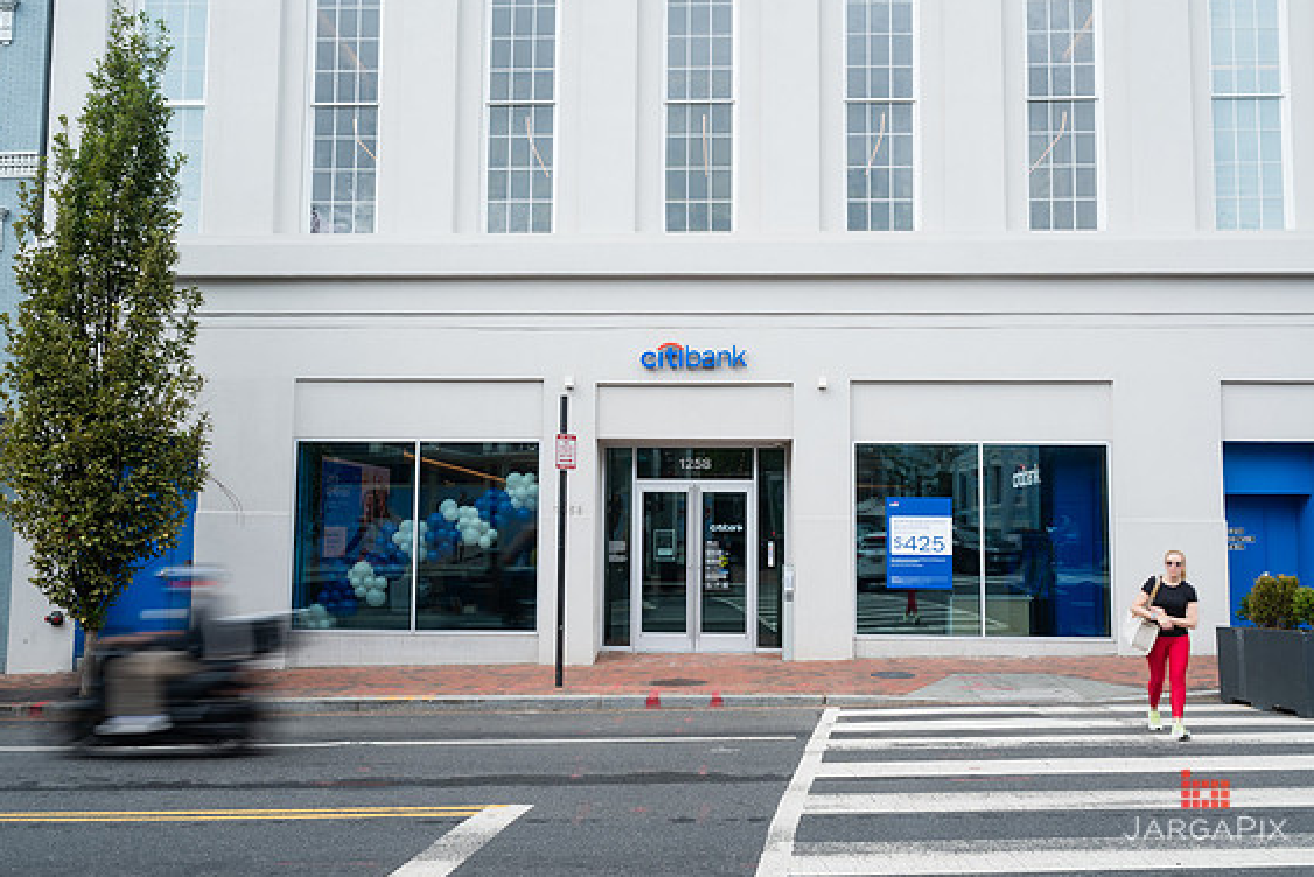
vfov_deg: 42.4
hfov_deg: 60.3
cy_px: 441
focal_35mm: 31
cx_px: 670
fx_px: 1132
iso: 100
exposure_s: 1/20
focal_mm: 30
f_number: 18
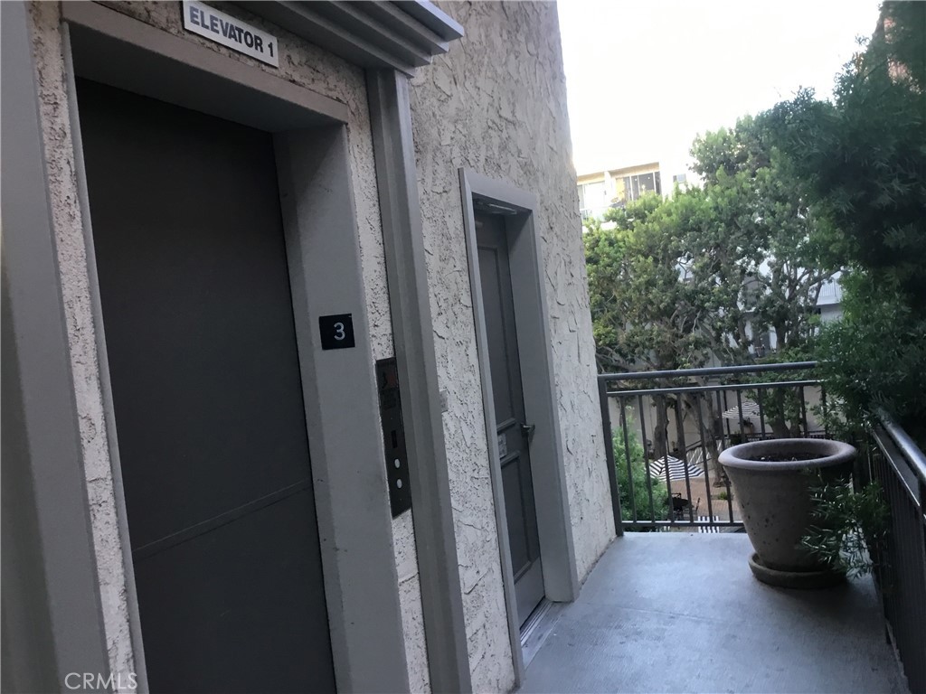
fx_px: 829
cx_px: 463
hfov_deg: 58.4
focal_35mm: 31
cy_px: 347
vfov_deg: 45.4
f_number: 2.4
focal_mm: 3.3
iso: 32
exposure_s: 1/30
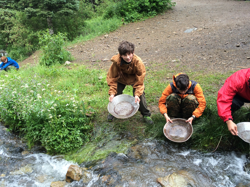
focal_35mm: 30
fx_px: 217
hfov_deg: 60.0
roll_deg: +2.4
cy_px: 91
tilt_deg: -23.6
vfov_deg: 46.8
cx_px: 126
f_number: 2.2
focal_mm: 4.15
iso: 32
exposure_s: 1/186
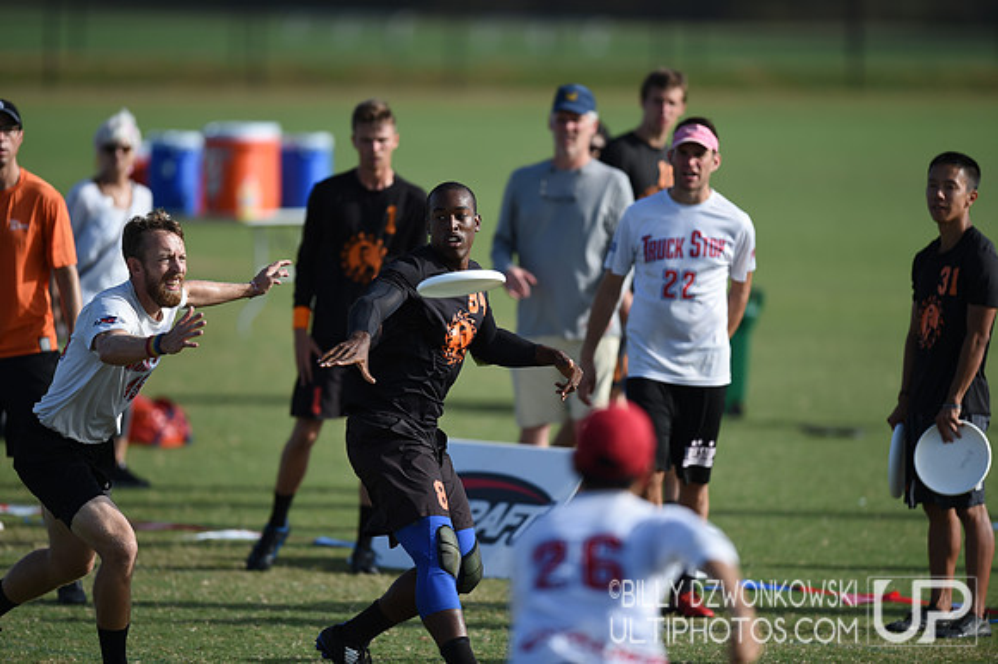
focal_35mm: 400
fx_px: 11082
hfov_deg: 5.2
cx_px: 499
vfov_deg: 3.4
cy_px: 332
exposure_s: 1/1600
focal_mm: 400
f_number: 3.2
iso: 100
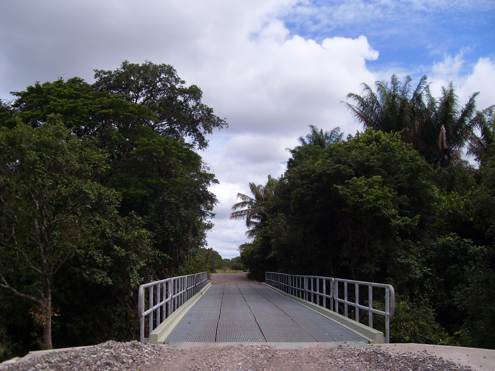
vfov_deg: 38.7
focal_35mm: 37
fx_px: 529
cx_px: 248
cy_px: 186
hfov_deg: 50.1
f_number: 7
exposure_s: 1/350
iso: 80
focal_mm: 6.3
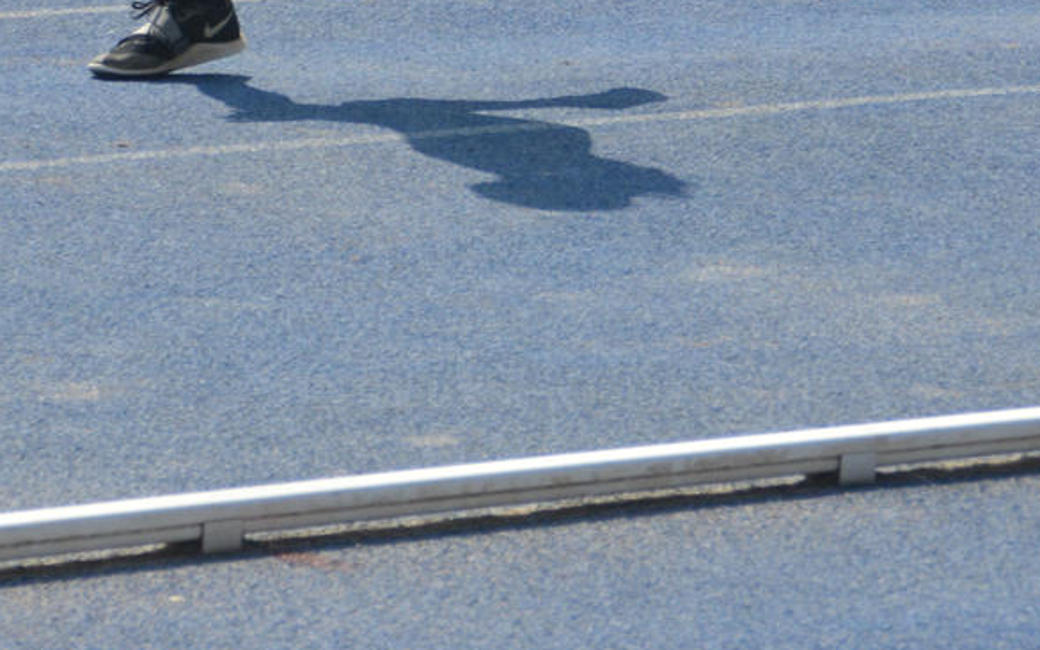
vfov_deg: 3.5
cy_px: -484
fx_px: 10598
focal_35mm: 374
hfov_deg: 5.6
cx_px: 41
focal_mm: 70
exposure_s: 1/1600
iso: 400
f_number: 7.1
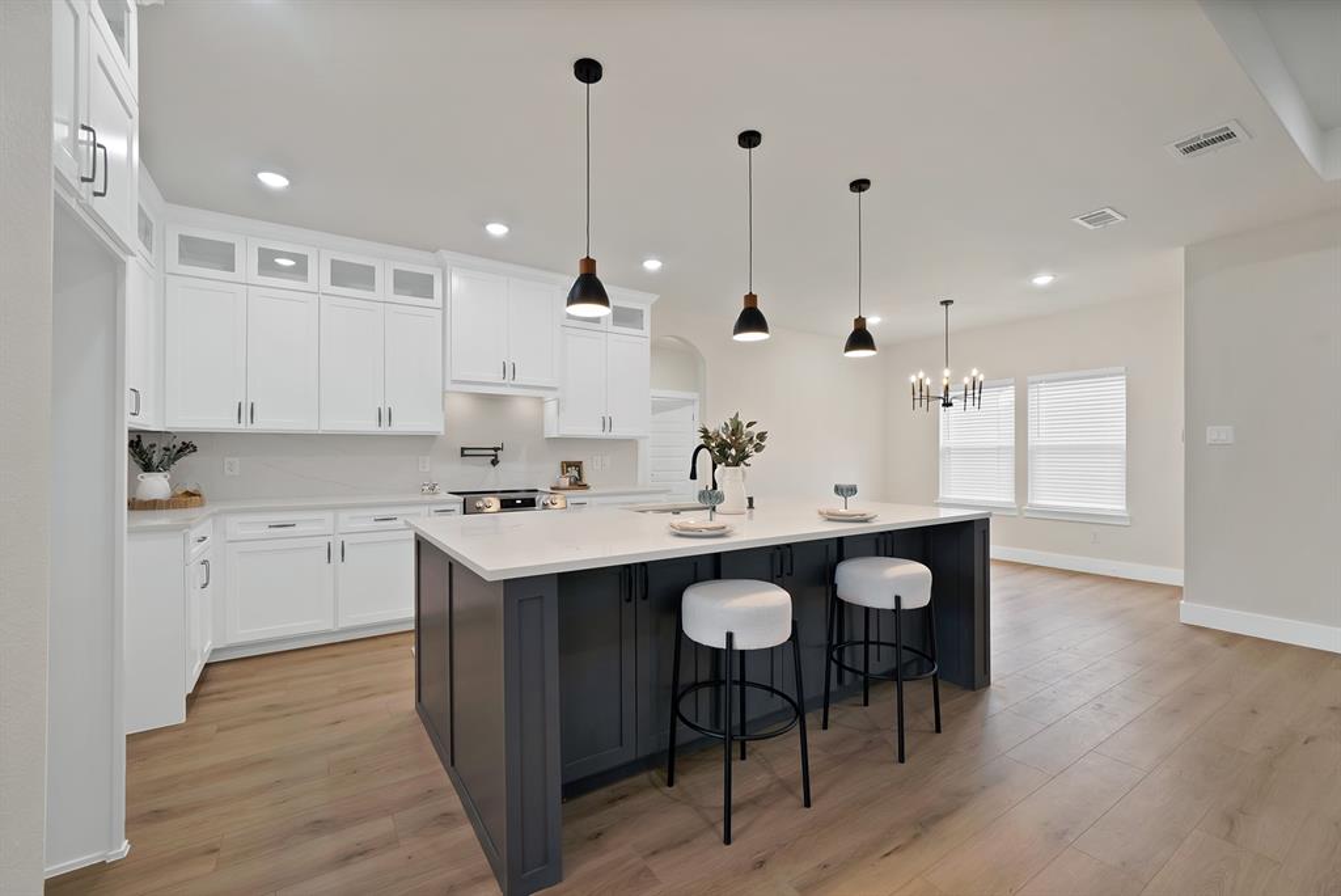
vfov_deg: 81.3
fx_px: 522
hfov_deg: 104.2
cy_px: 448
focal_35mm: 14
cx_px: 670
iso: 640
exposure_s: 1/6
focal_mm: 14
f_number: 9
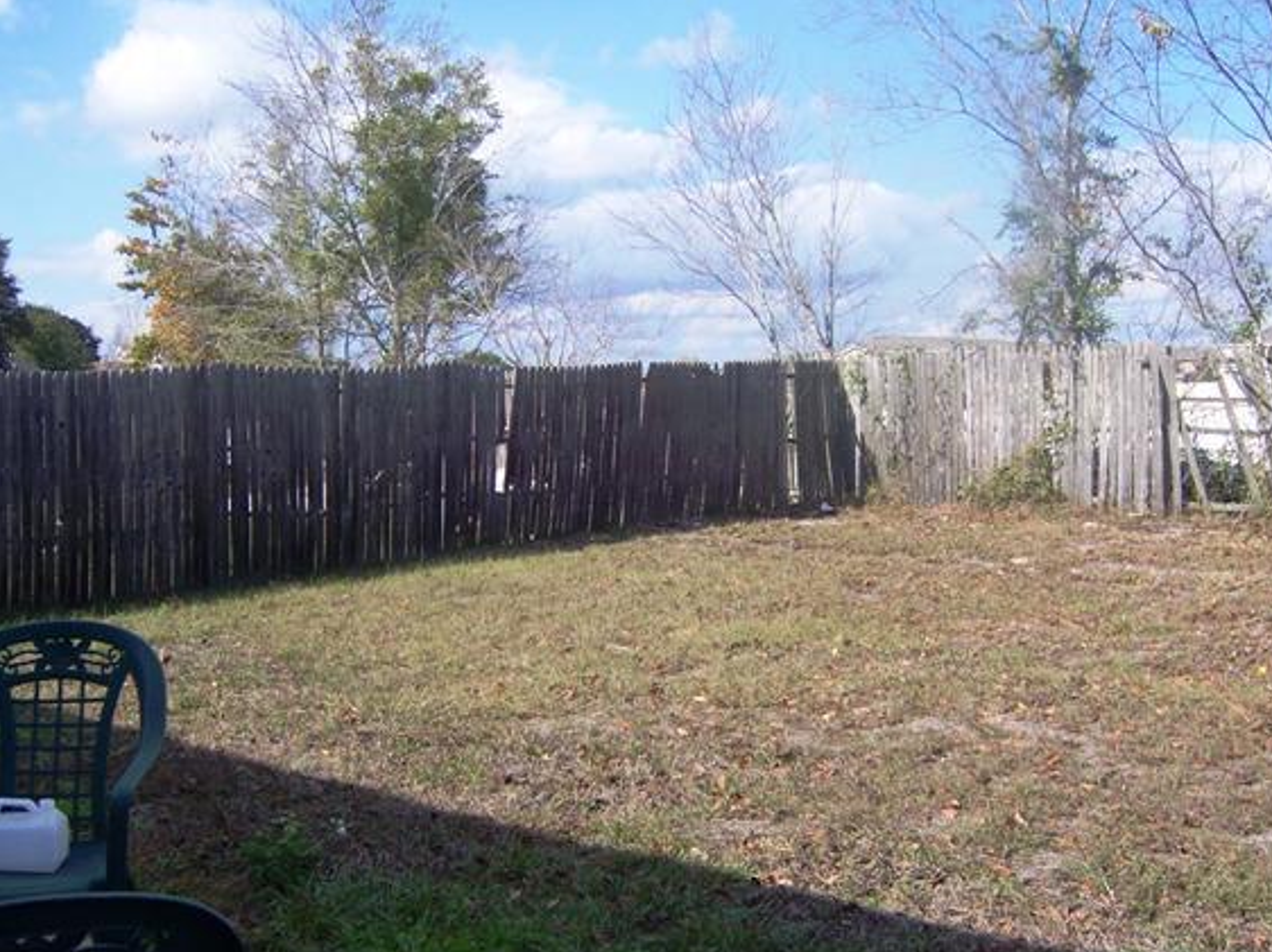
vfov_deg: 35.1
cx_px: 577
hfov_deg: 45.7
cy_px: 504
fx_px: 1506
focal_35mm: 41
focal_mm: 6.2
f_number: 2.8
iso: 80
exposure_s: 1/800
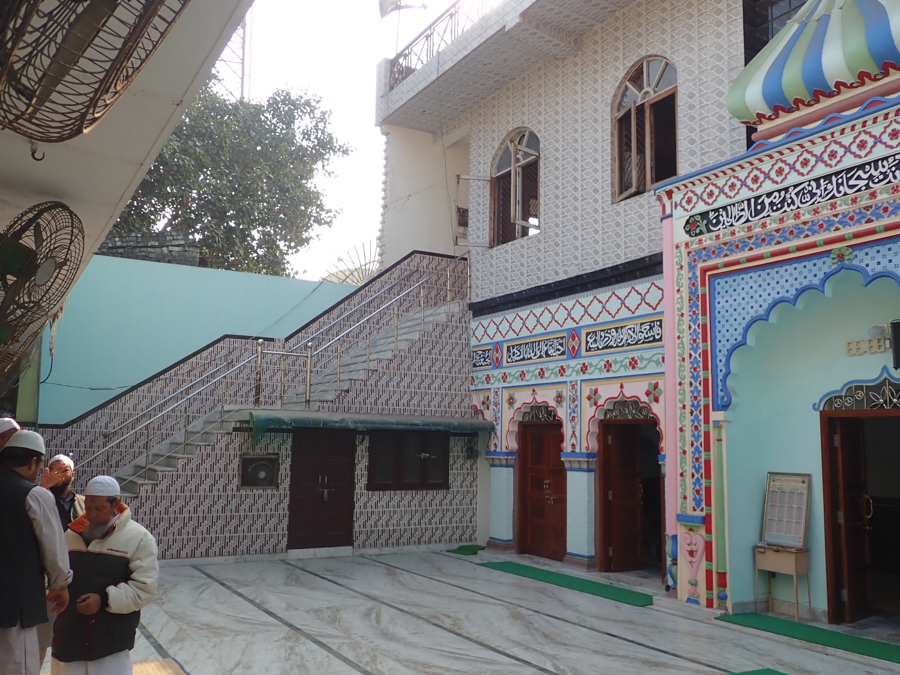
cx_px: 450
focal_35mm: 30
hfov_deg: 60.0
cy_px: 338
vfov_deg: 46.8
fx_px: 780
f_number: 2.3
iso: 100
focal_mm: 5.5
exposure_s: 1/640
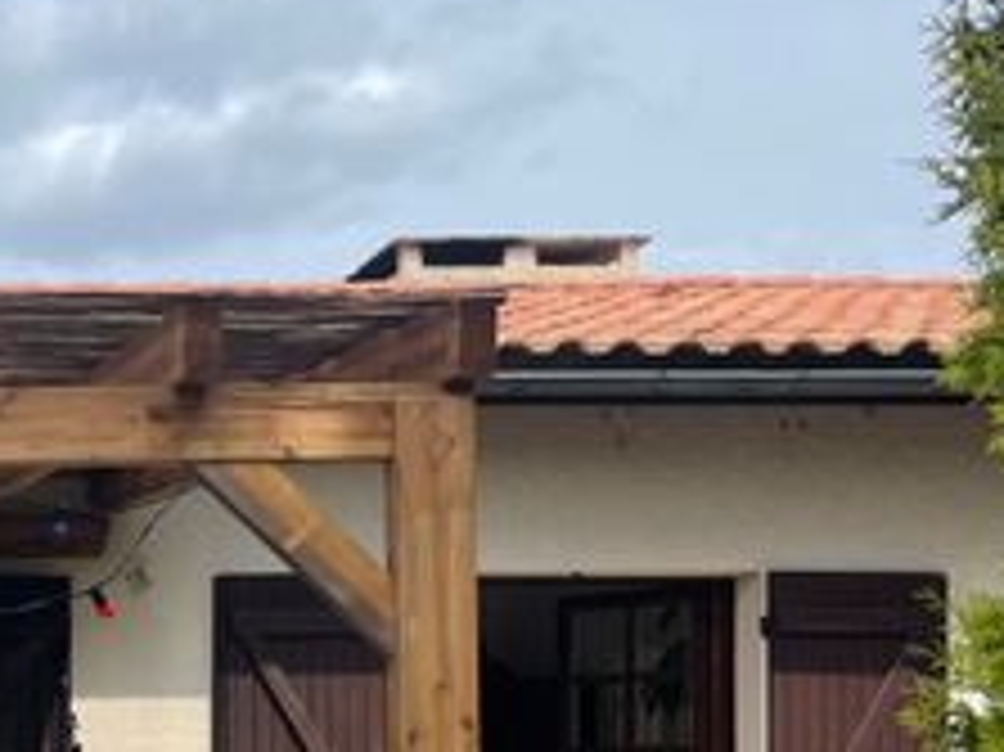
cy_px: 802
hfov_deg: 24.4
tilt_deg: +1.1
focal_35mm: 70
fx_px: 2029
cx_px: -288
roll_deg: +0.1
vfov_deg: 20.2
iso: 32
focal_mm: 4.2
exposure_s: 1/2817
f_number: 1.6
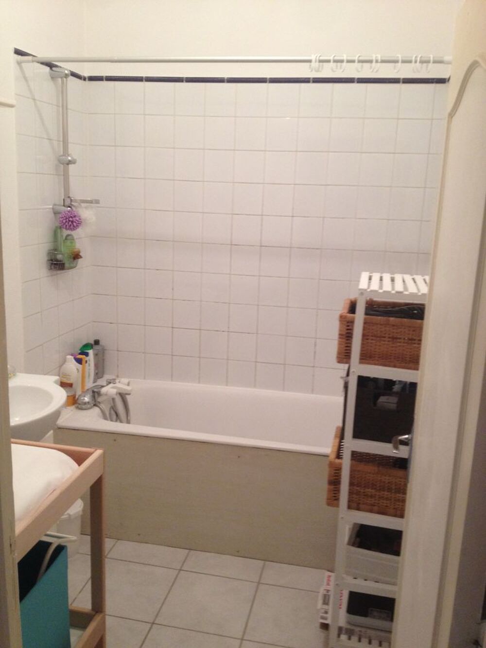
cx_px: 243
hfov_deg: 40.7
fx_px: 655
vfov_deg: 52.6
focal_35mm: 35
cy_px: 324
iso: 160
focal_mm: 4.28
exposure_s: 1/20
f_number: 2.4
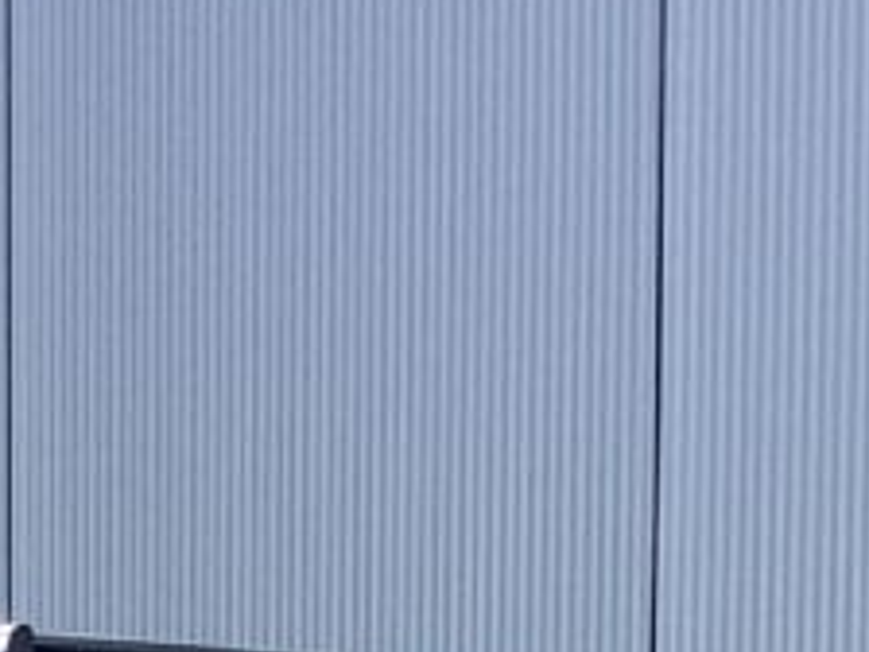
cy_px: 1809
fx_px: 4443
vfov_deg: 7.6
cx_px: -144
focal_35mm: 177
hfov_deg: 11.0
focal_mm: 3.3
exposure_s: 1/509
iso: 25
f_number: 2.4
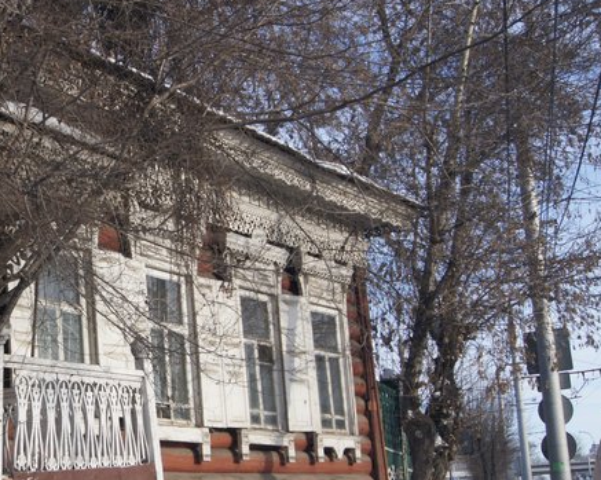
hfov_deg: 27.5
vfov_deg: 22.7
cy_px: 322
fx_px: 1191
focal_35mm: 67
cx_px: 83
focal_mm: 26
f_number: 11
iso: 200
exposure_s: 1/160
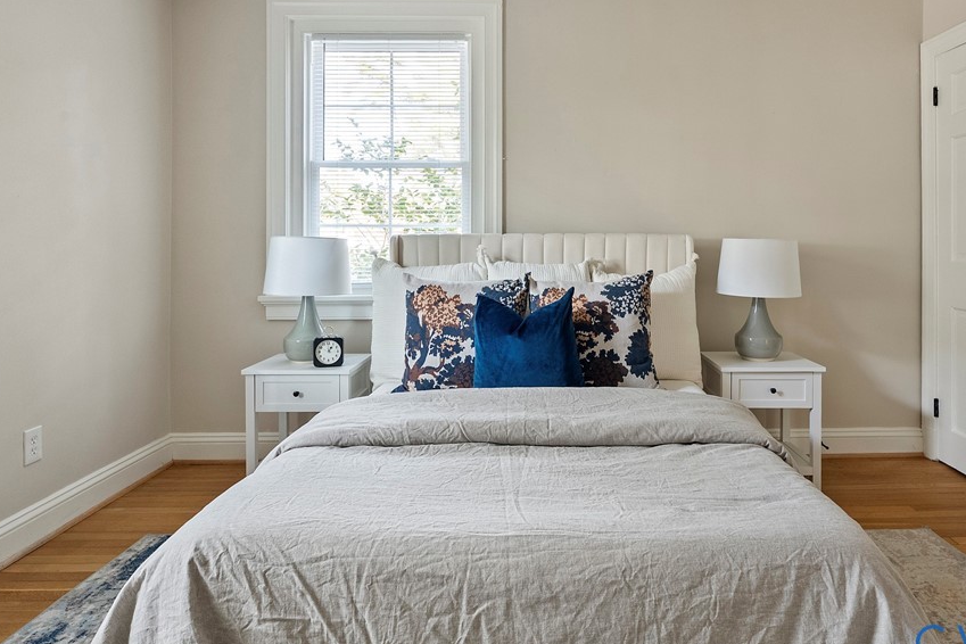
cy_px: 263
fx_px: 617
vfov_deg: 54.8
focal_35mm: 23
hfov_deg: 75.7
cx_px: 546
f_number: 8
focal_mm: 18
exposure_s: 1/1.67
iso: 800
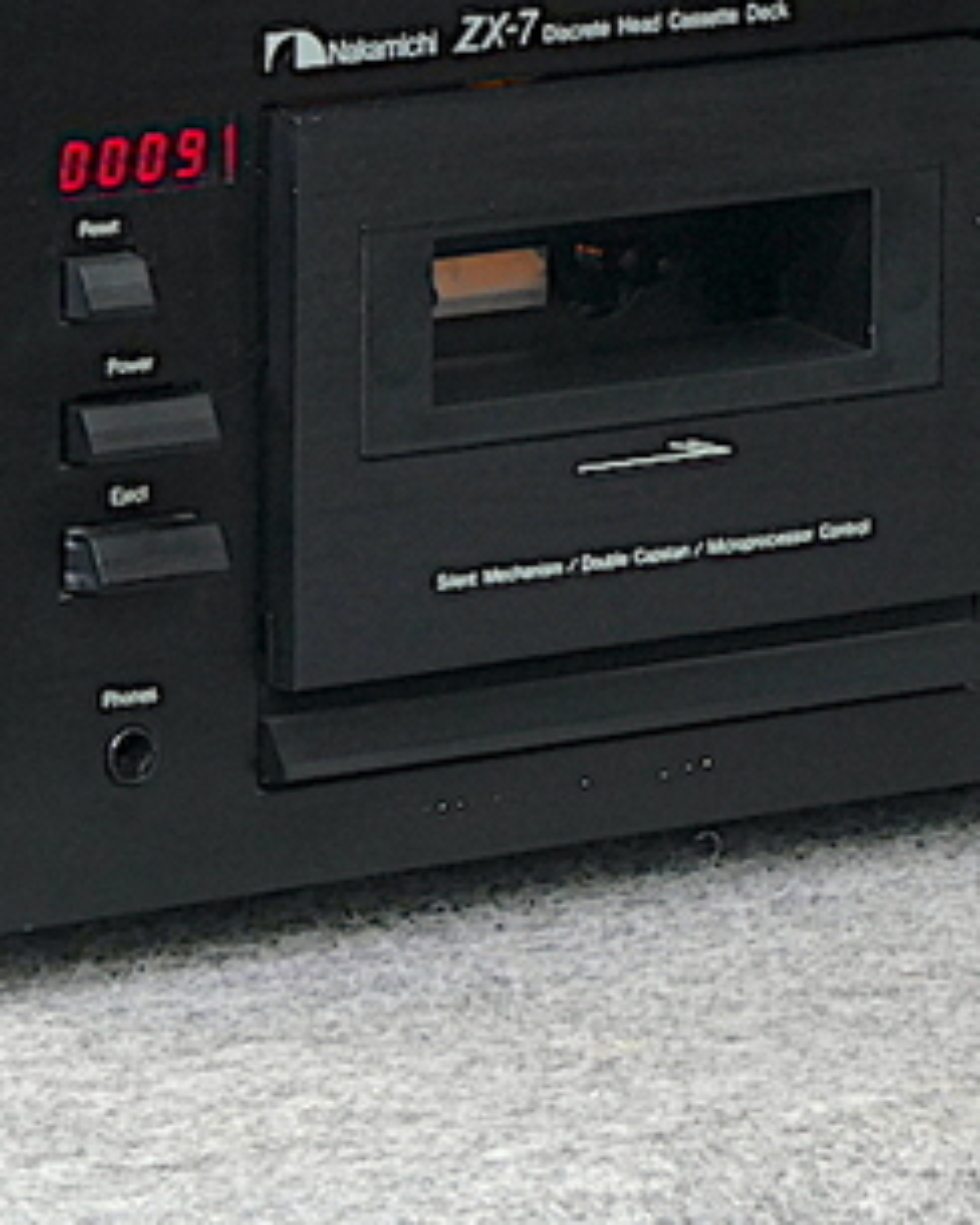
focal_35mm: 353
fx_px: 12798
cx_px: 542
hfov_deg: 4.4
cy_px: 193
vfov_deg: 5.5
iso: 100
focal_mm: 20.6
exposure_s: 1.6
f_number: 8
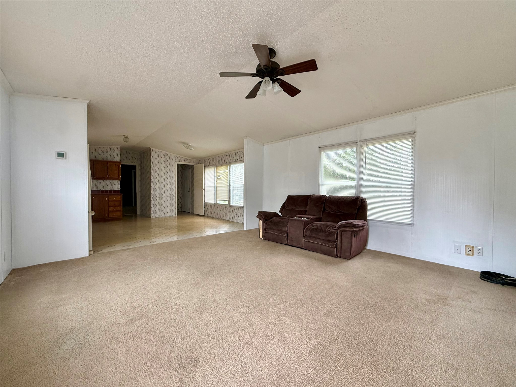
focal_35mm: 14
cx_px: 258
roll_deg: -0.6
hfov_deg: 102.1
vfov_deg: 85.7
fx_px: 209
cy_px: 194
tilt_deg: -1.0
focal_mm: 2.22
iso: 200
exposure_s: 1/99
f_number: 2.2
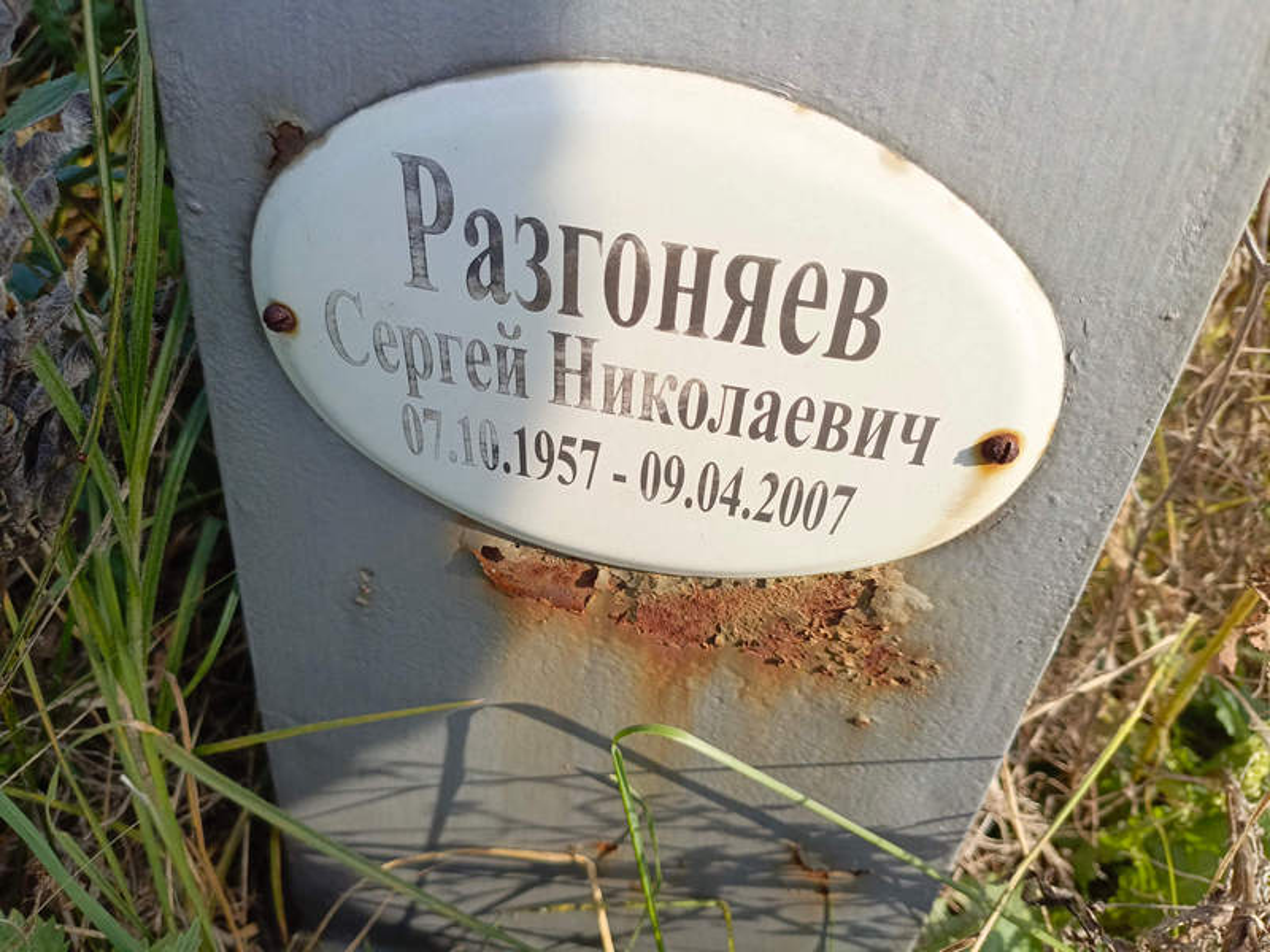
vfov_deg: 54.9
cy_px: 476
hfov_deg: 69.4
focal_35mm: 25
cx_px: 635
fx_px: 917
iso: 108
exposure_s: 1/535
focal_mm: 4.76
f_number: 1.69
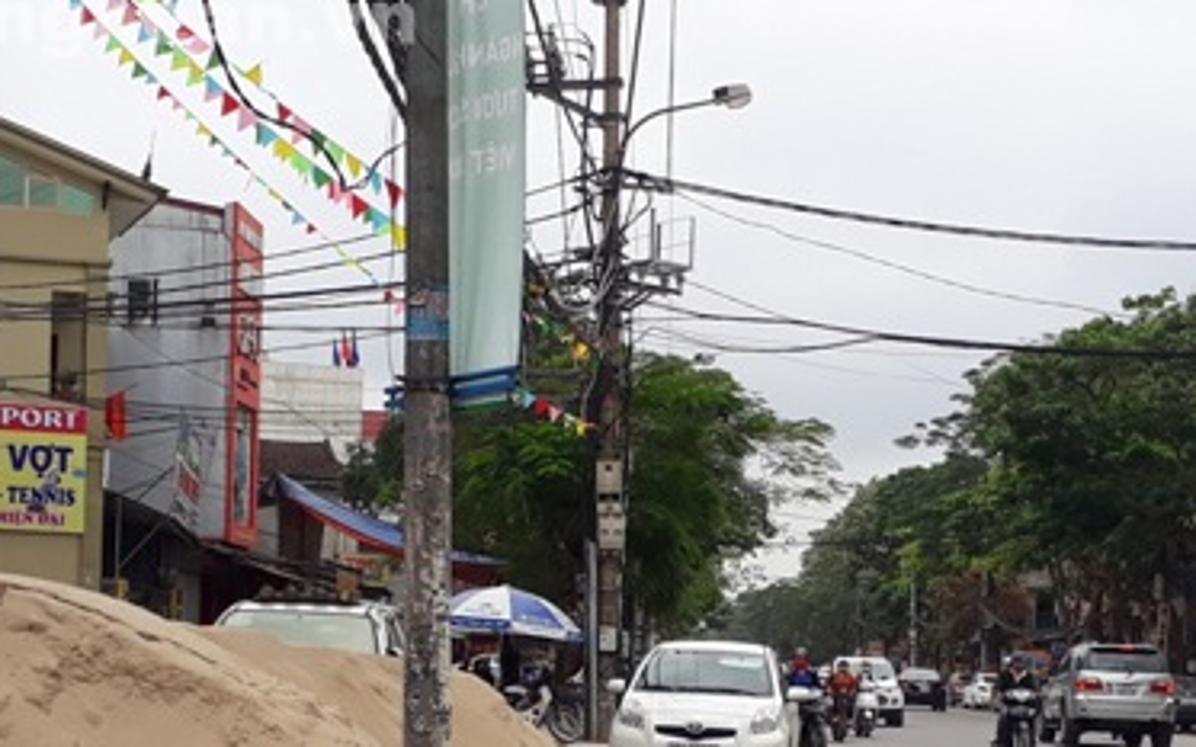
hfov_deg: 43.5
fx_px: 1499
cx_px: 609
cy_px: 648
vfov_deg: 27.2
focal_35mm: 46
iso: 40
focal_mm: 3.6
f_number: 1.9
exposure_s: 1/943
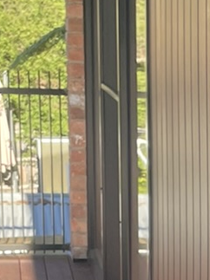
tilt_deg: -13.2
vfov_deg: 11.7
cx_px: 417
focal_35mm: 165
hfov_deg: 8.5
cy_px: 362
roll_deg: -2.4
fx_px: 1336
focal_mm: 4.2
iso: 32
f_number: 1.6
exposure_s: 1/479
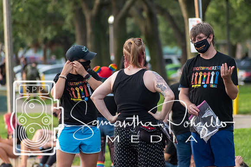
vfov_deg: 2.6
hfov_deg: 3.9
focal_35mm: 530
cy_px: 69
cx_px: 148
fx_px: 3694
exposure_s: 1/500
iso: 1600
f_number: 6.3
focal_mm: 300
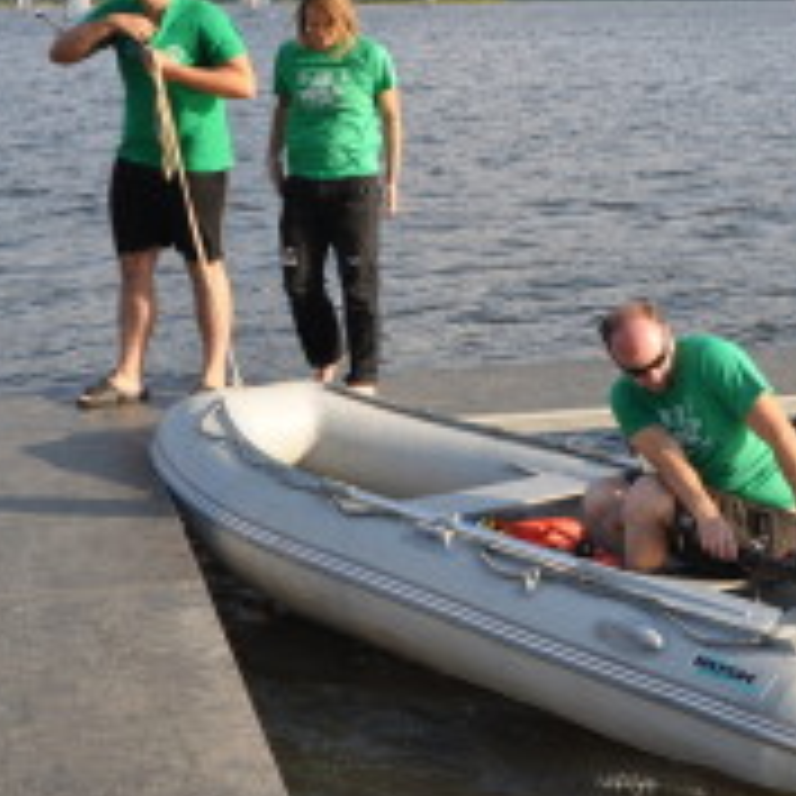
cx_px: 504
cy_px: 310
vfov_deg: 22.7
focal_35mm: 76
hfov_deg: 22.7
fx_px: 1977
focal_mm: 22
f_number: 8
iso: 200
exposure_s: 1/250
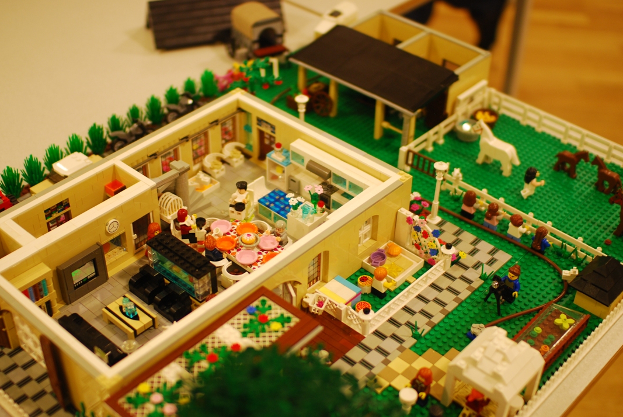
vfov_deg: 27.6
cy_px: 222
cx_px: 294
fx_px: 849
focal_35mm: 49
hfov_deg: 40.3
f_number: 1.4
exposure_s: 1/60
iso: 180
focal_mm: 30
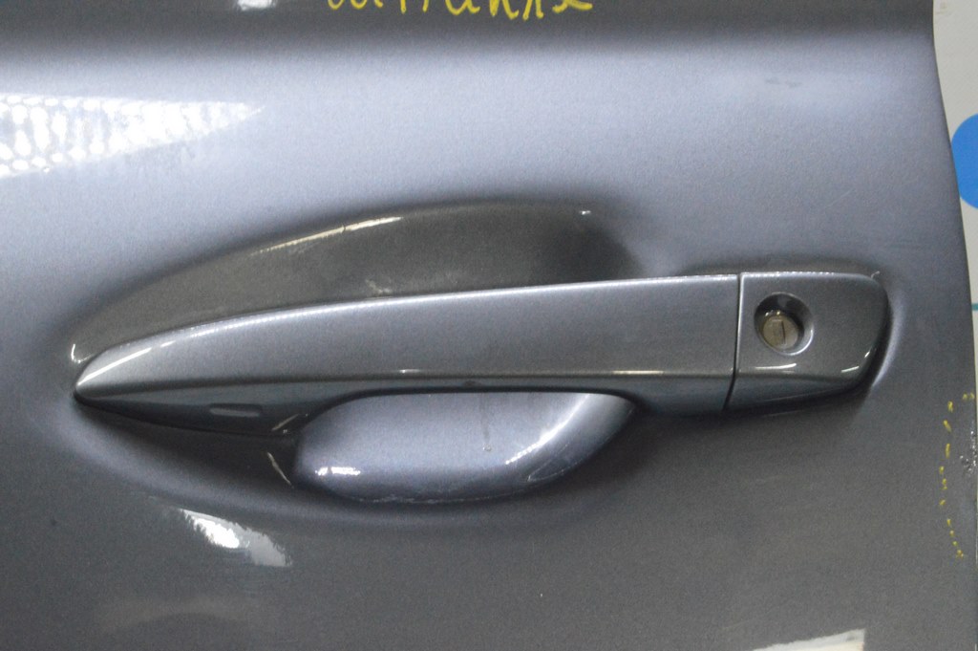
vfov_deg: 18.9
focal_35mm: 72
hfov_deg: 28.1
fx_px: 1954
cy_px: 326
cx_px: 489
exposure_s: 1/15
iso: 6400
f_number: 20
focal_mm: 48
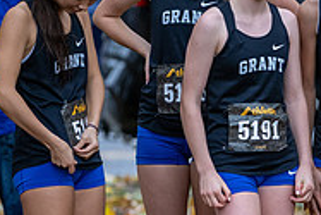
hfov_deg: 2.6
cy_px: 263
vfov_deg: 1.7
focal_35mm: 796
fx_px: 7103
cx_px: 503
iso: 500
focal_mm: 180
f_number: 2.8
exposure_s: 1/1000
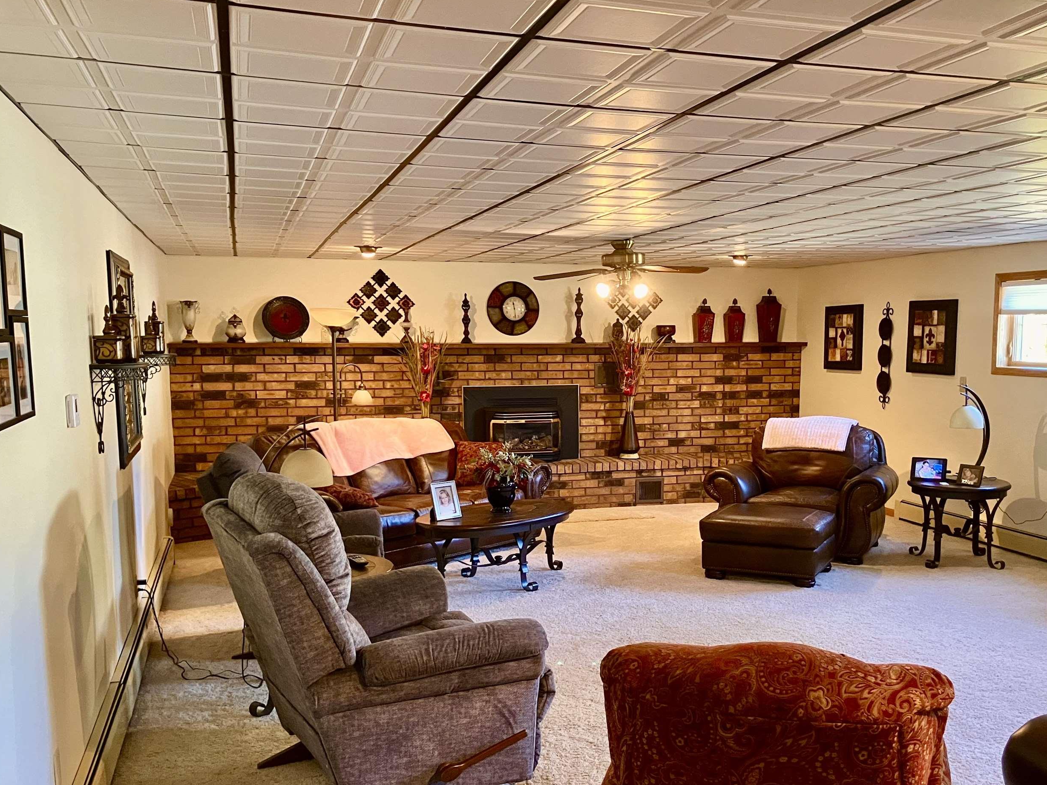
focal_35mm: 35
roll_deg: -0.3
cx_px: 615
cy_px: 486
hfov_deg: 52.4
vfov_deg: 40.4
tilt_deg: -9.1
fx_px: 1059
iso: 320
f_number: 1.8
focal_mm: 3.99
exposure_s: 1/40
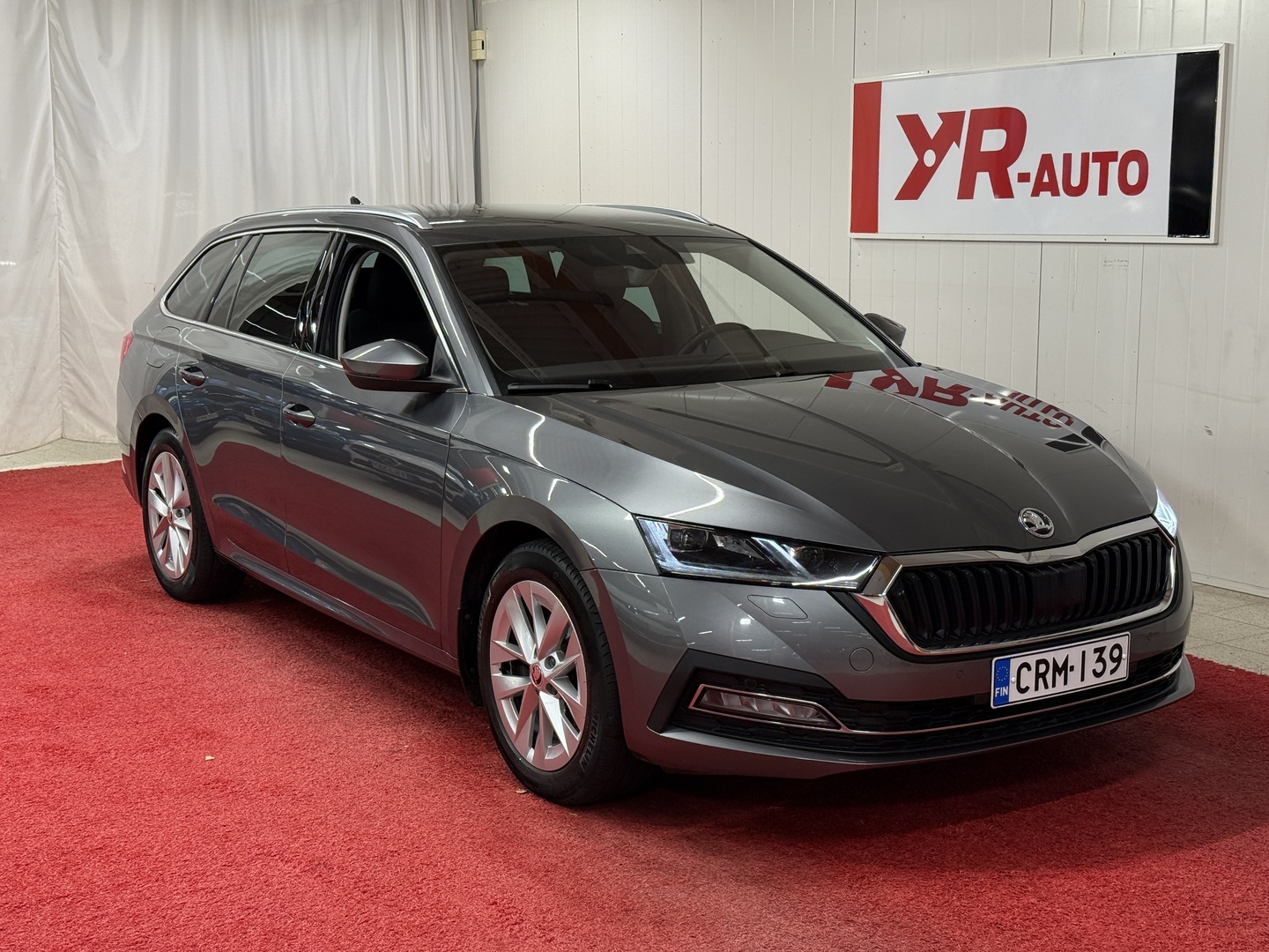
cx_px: 634
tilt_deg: -7.8
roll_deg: -0.1
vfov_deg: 30.3
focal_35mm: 48
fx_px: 1760
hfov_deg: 39.7
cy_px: 476
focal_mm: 6.76
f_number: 1.78
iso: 160
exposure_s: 1/100
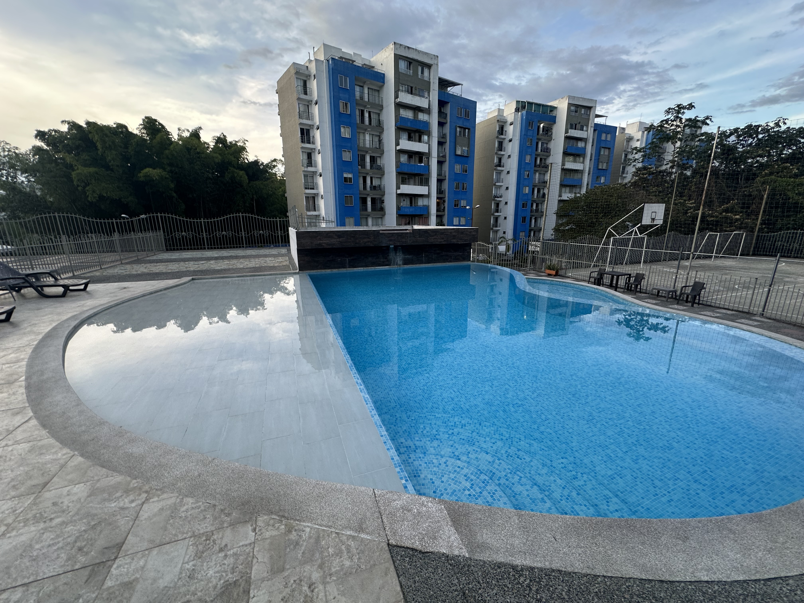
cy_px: 302
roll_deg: +0.6
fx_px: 325
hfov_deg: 102.1
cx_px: 402
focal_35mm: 14
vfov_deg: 85.7
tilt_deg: -13.8
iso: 64
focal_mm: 2.22
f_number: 2.2
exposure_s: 1/99
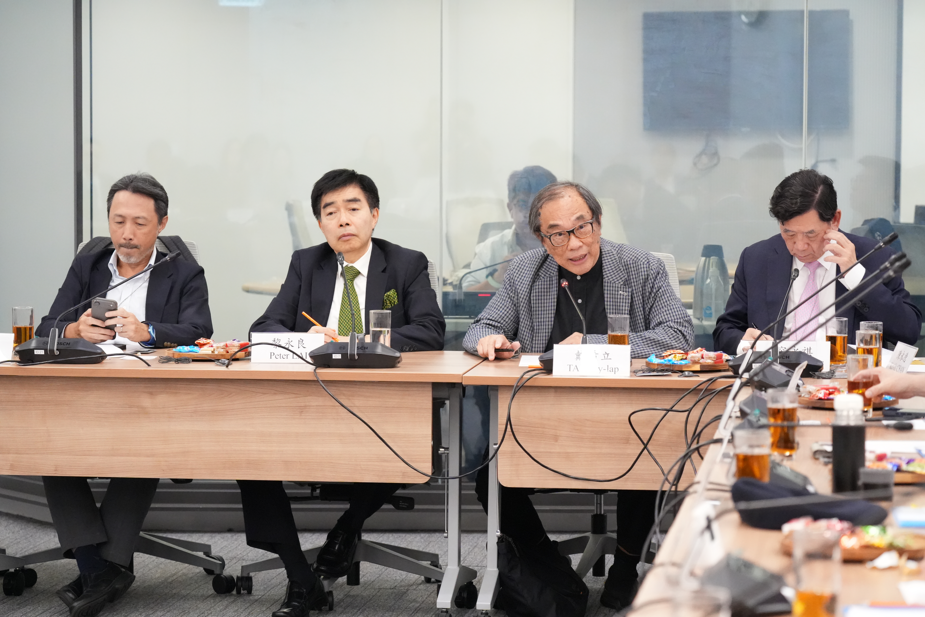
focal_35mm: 110
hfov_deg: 18.6
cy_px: 308
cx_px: 462
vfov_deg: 12.5
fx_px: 2826
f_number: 4.5
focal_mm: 110
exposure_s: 1/160
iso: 12800
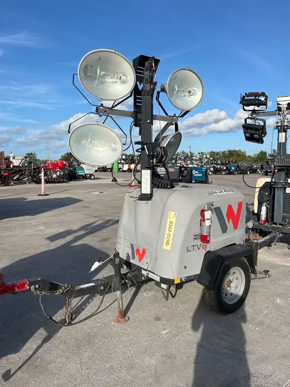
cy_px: 194
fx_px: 290
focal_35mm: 26
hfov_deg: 53.1
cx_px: 145
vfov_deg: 67.3
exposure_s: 1/4651
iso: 50
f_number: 1.6
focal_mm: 5.1
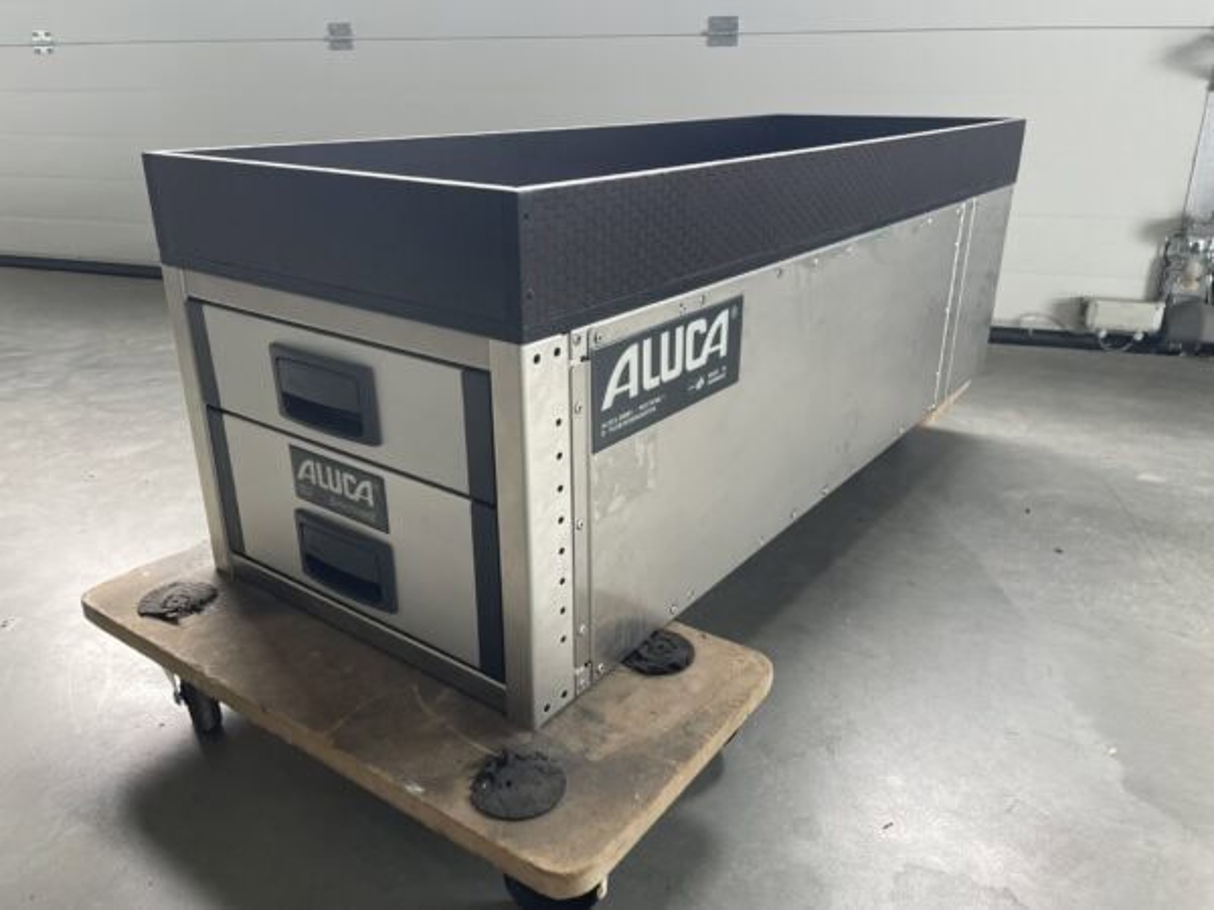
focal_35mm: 26
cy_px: 455
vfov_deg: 53.1
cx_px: 607
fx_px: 912
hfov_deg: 67.3
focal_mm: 4.2
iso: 80
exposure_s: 1/121
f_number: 1.6
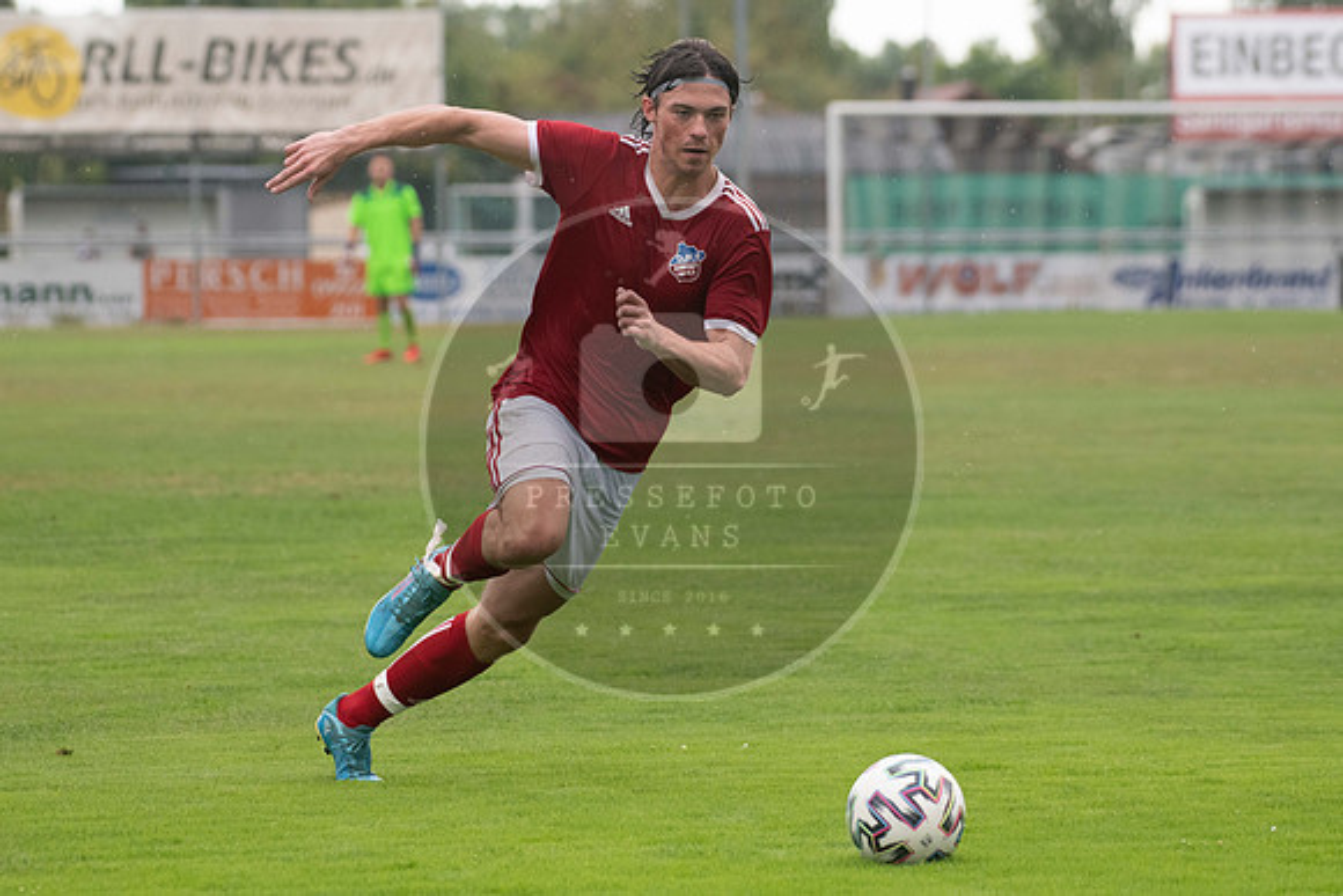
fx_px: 8990
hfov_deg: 8.5
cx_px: 695
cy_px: 371
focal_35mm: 241
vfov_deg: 5.7
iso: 1400
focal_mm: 200
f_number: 5.6
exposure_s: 1/1600
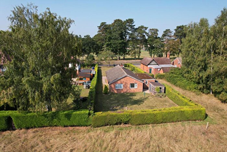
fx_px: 139
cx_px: 114
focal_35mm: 22
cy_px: 76
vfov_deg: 57.2
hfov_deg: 78.6
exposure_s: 1/1250
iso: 100
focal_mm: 8.38
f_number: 2.8
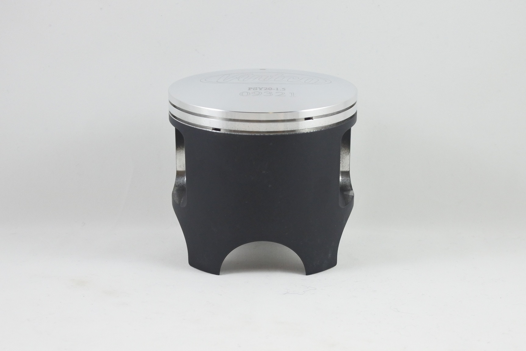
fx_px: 701
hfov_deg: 41.1
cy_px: 176
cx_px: 263
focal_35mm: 48
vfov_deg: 28.1
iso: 560
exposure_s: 1/125
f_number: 4.5
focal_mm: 18
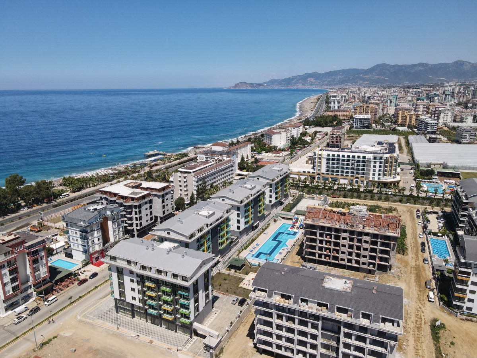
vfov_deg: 56.8
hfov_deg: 71.6
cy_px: 179
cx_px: 238
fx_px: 331
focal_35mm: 24
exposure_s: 1/1000
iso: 100
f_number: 2.8
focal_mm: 4.5
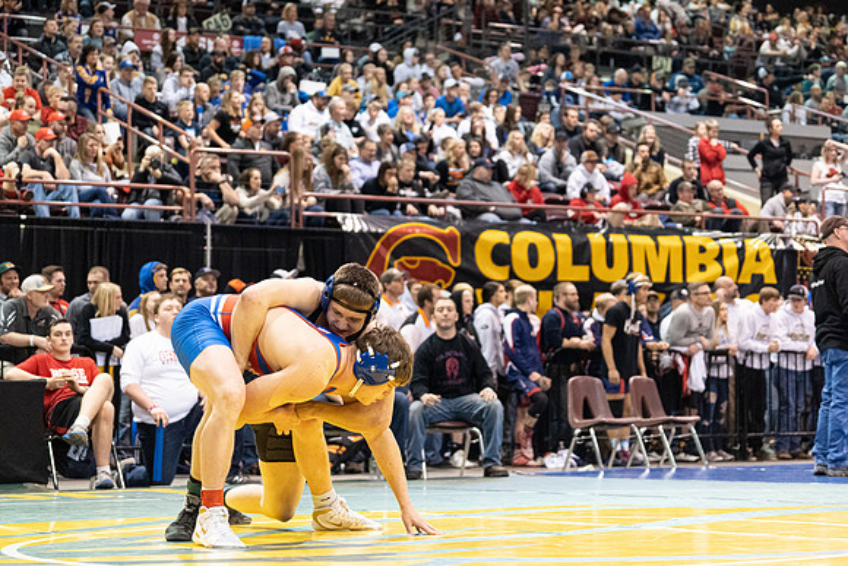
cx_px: 424
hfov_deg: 23.6
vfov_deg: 15.9
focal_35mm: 86
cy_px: 283
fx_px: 2026
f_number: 4
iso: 10000
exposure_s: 1/500
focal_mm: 86
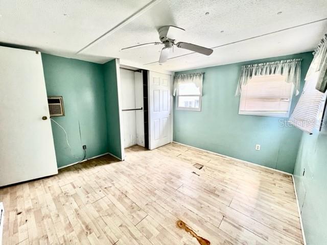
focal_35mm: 13
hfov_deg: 106.2
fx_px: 123
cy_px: 122
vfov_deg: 89.9
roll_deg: +0.2
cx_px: 164
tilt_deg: -10.8
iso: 125
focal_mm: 1.57
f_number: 1.8
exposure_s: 1/122
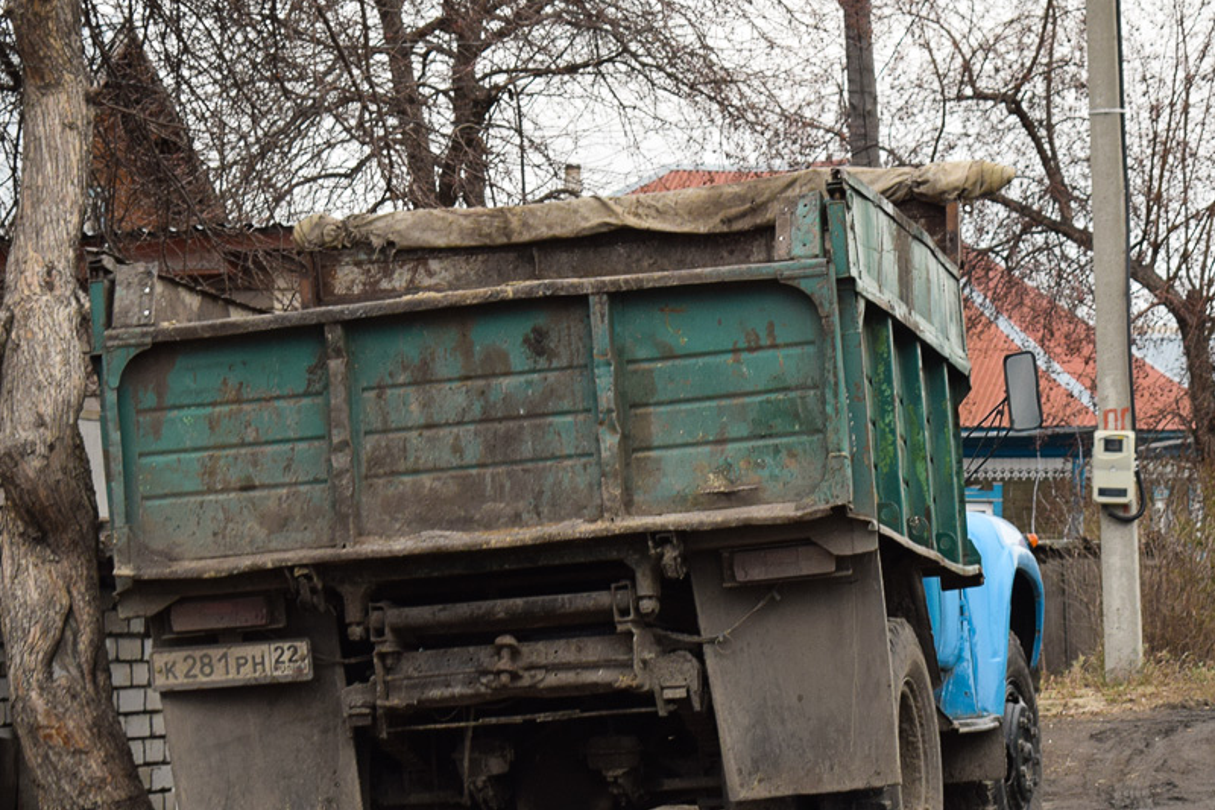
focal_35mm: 124
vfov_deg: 11.1
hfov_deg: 16.6
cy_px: 445
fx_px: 4175
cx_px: 632
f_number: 5.6
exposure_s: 1/100
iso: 400
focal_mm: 55
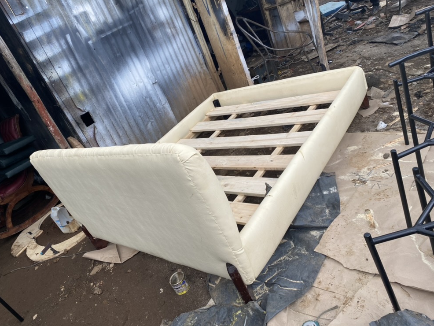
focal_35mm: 27
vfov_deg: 51.4
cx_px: 214
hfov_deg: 65.3
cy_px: 161
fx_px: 339
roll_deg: +26.5
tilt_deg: -24.9
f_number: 1.8
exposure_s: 1/122
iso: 32
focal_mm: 4.25
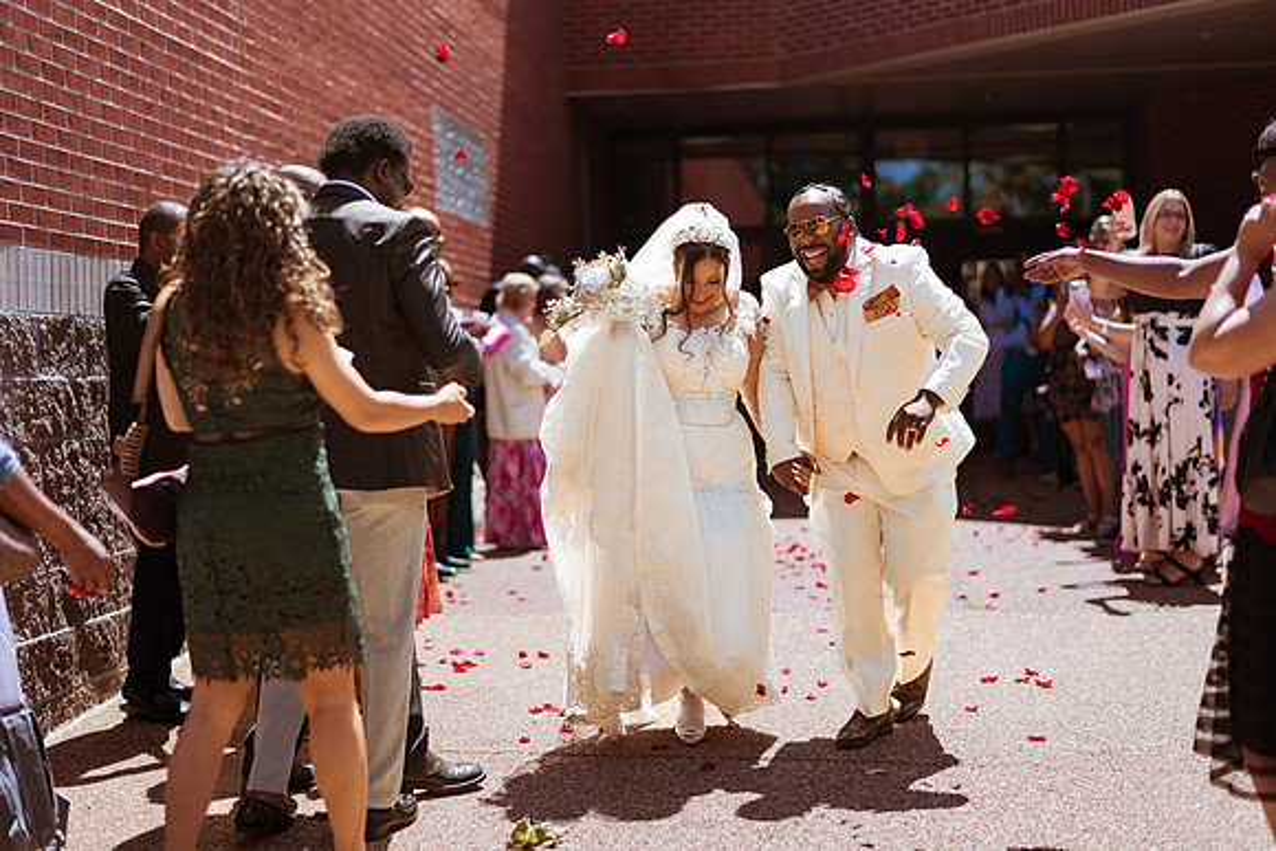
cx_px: 638
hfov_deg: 34.5
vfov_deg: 23.4
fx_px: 2056
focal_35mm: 58
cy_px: 426
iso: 100
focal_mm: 58
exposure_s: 1/6400
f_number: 1.4
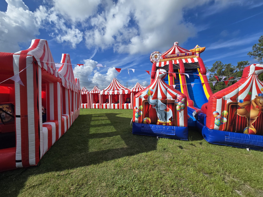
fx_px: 99
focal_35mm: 13
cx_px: 132
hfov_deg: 106.2
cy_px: 98
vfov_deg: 89.9
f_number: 2.2
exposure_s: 1/3512
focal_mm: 2.2
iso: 50
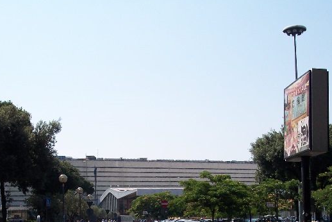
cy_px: 186
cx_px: 155
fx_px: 563
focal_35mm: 61
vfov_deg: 21.9
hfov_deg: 32.9
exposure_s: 1/1000
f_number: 4.8
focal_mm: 8
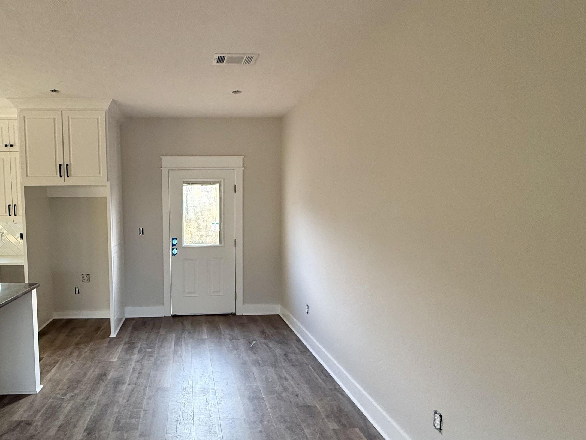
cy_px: 226
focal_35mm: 20
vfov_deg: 66.0
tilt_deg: -3.3
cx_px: 203
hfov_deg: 79.4
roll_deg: +0.3
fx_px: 339
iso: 320
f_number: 2.2
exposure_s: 1/72
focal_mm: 2.22
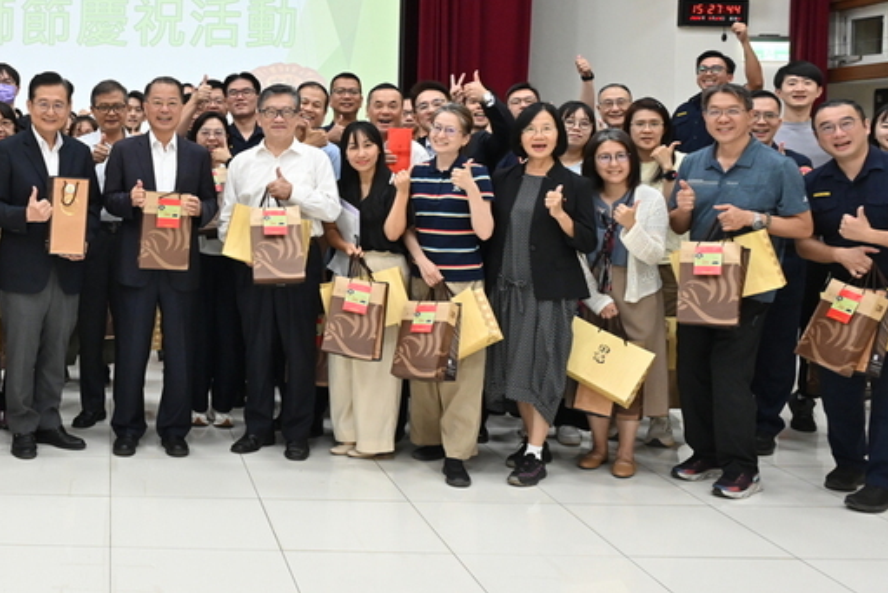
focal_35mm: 47
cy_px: 192
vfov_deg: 28.5
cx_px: 101
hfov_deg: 39.1
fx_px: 1160
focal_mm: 24
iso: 1600
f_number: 5
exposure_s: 1/100
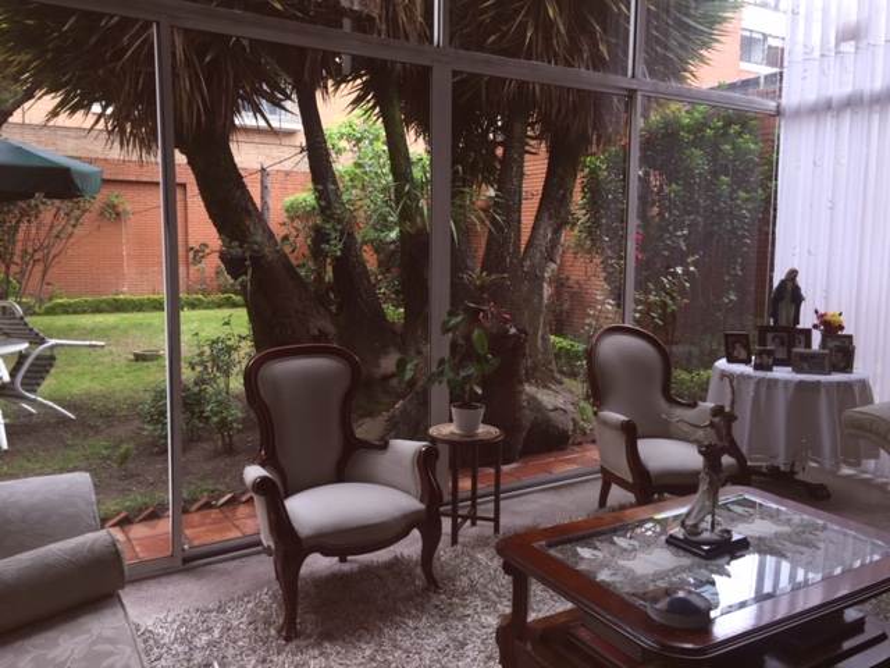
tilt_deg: -7.3
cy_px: 334
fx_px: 746
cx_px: 445
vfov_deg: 48.2
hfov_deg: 61.7
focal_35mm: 29
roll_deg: -1.8
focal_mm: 4.15
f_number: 2.2
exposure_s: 1/69
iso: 32
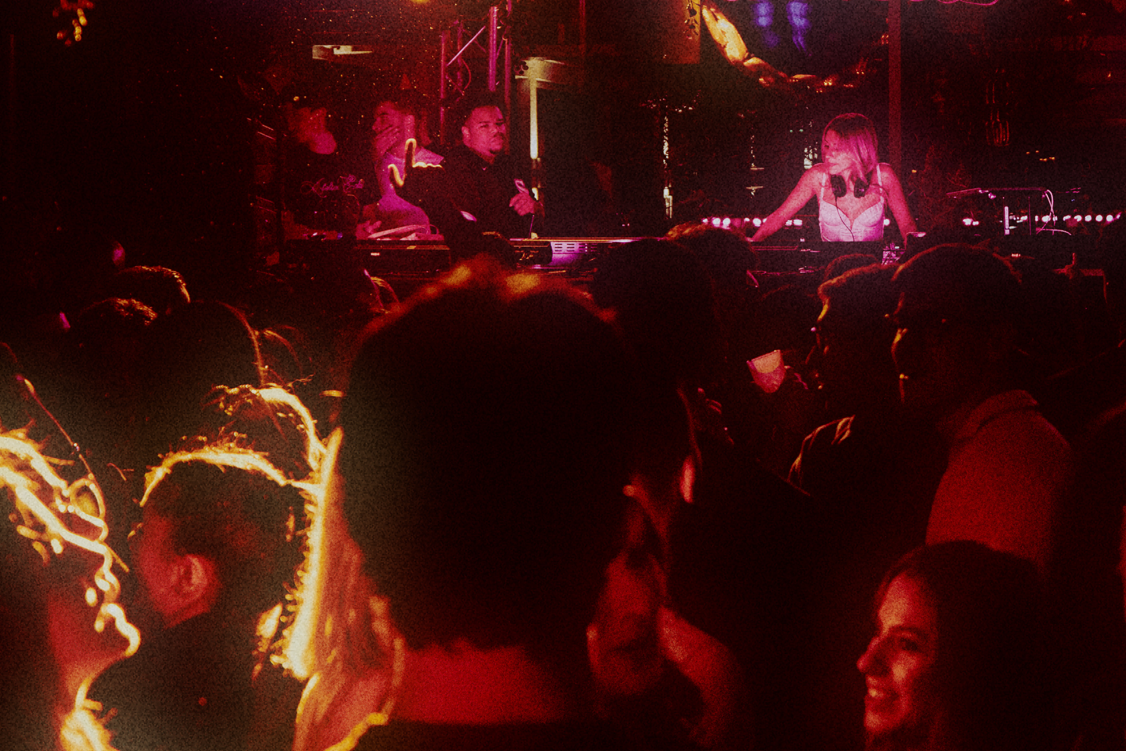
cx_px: 871
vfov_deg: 19.3
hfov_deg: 28.3
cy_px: 145
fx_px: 2189
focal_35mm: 70
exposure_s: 1/160
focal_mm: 28
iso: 5000
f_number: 3.2
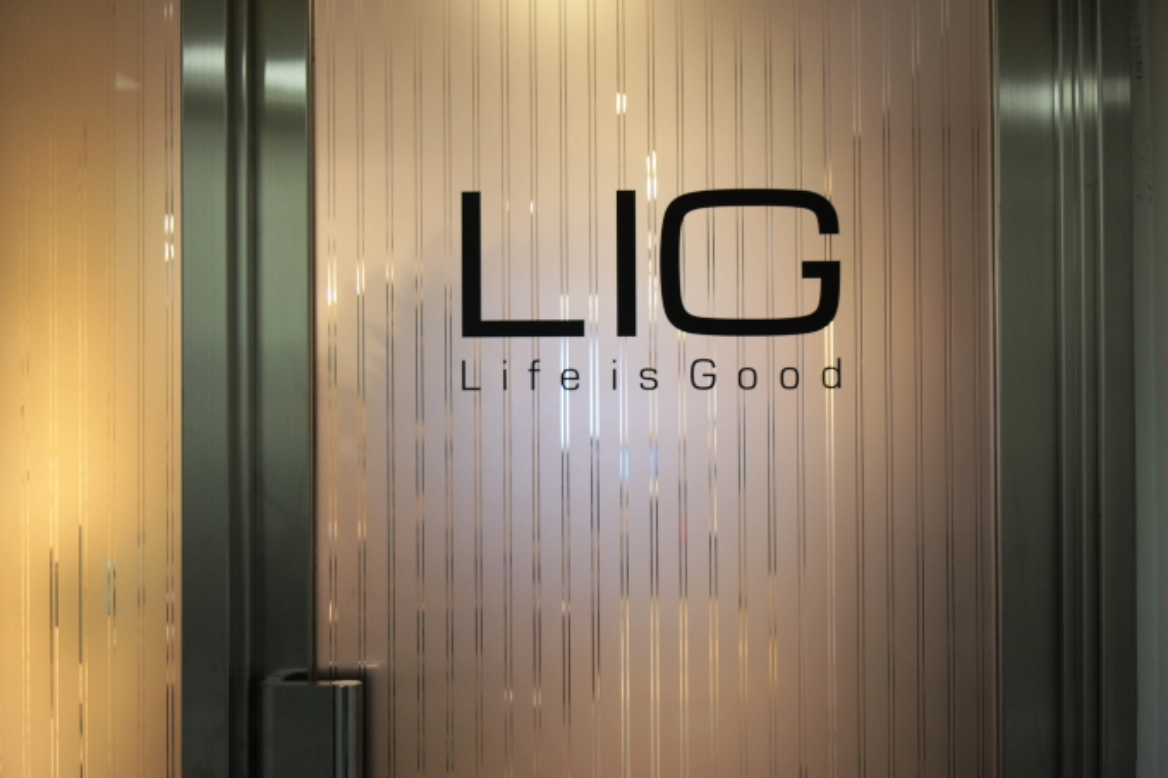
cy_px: 389
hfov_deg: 37.9
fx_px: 1703
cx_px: 584
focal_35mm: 52
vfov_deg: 25.7
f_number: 2
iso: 200
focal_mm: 35
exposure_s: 1/60
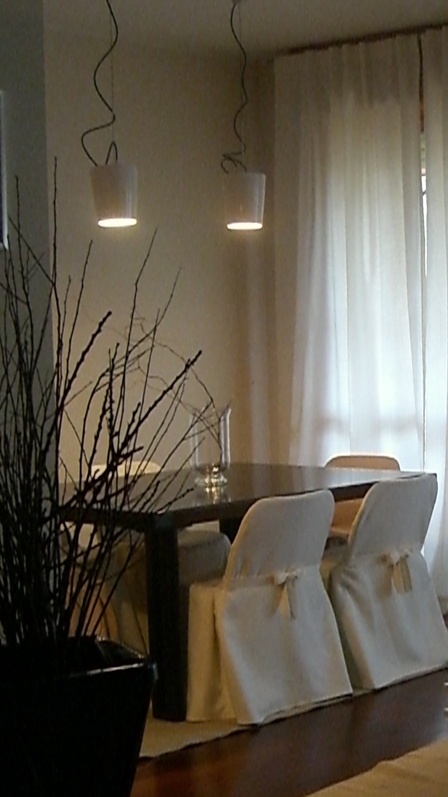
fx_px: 1499
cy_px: 469
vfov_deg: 29.7
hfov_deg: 16.6
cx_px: 460
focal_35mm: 71
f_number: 2.7
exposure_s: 1/80
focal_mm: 6.2
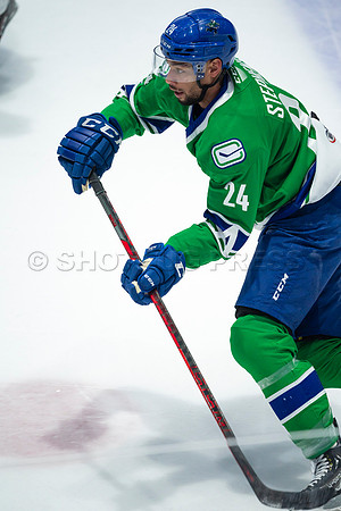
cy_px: 256
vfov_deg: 3.4
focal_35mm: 600
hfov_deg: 2.3
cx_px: 170
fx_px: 8524
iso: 2000
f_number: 4
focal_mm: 600
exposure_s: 1/1000
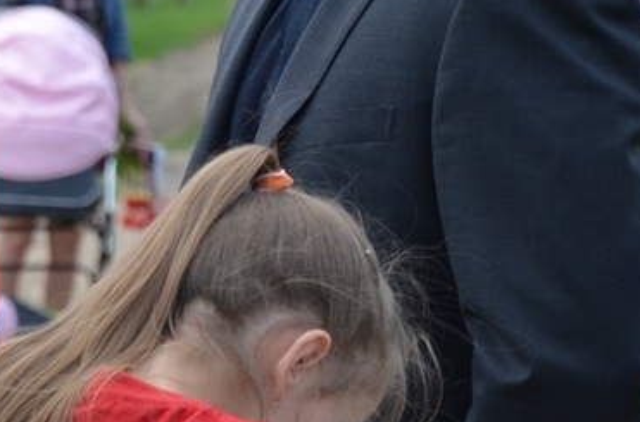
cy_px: -9
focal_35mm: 352
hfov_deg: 5.8
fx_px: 6246
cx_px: -121
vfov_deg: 3.9
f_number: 5.6
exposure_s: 1/500
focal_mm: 85
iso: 360
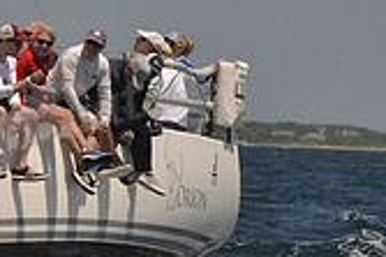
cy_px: 38
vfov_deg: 2.3
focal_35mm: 592
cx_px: -238
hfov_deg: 3.5
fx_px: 6341
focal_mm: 170
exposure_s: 1/800
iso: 400
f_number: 10
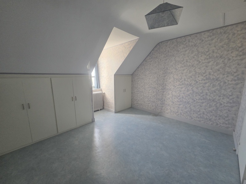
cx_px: 123
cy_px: 92
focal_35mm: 13
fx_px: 92
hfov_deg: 106.2
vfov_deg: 89.9
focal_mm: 2.2
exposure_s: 1/100
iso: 200
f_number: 2.2
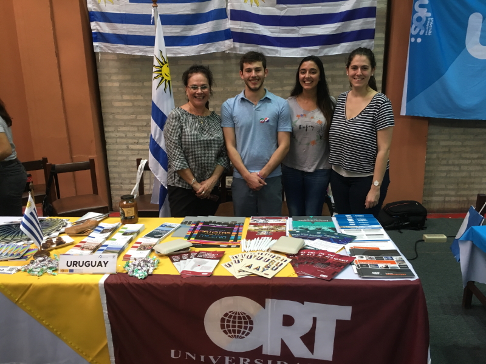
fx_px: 407
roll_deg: +2.0
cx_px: 243
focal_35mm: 29
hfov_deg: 61.7
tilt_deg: -12.9
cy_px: 182
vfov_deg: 48.2
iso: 100
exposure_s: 1/33
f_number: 2.2
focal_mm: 4.15
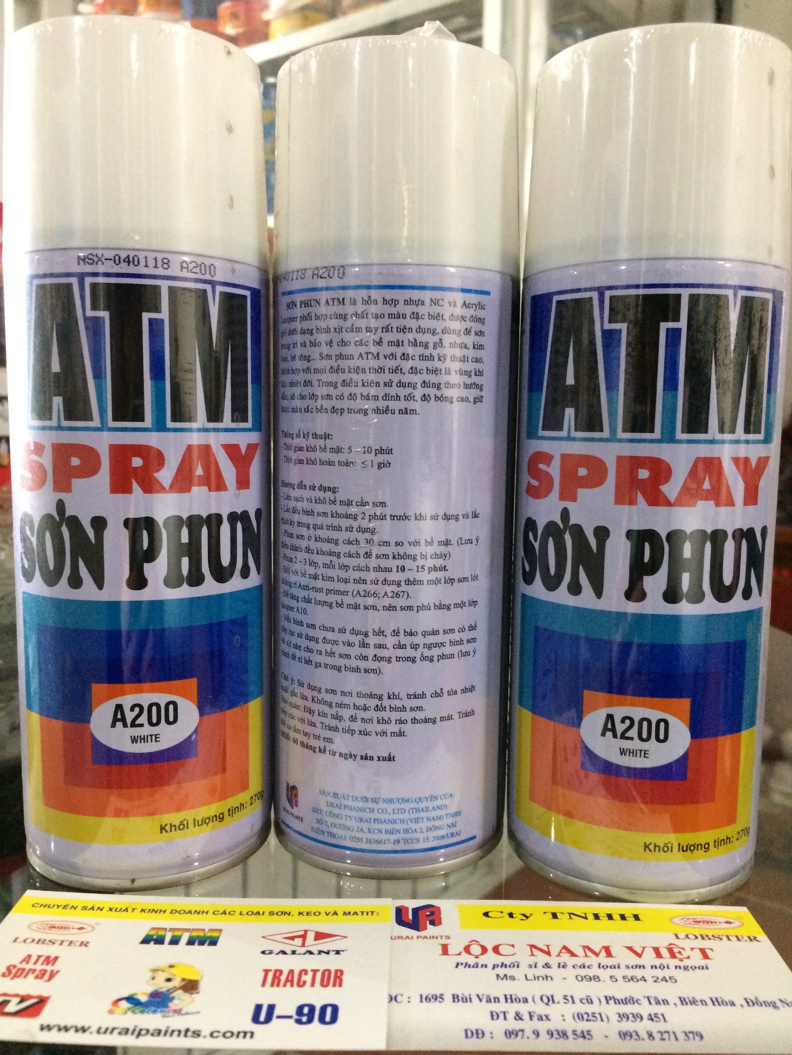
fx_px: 884
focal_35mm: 29
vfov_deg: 61.7
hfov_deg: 48.2
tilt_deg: -9.1
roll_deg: -0.1
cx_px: 396
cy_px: 528
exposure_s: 1/33
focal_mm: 4.15
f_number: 2.2
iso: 400
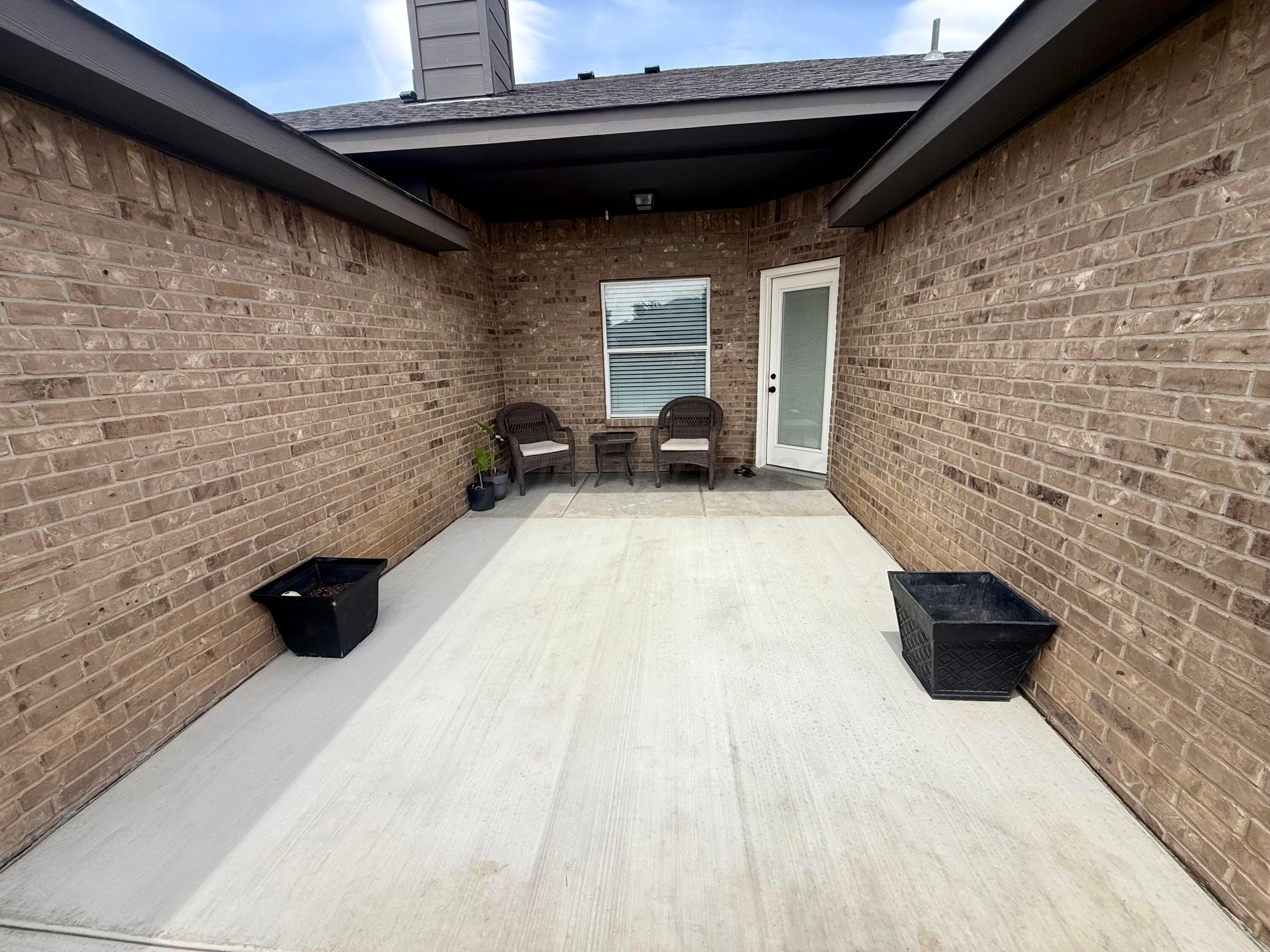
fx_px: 514
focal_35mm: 14
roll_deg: +0.8
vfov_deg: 85.7
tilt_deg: -13.5
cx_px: 635
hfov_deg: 102.1
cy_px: 476
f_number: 2.2
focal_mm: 2.22
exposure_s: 1/1656
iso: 50
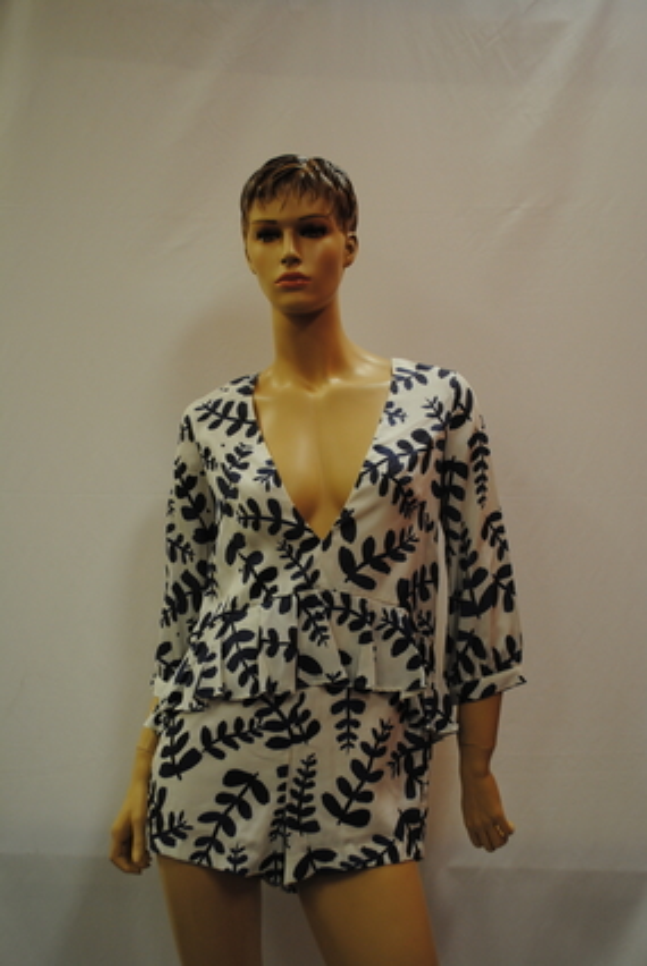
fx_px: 1210
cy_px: 483
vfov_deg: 43.6
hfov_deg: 29.9
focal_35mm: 45
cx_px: 324
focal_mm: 30
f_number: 4.5
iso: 250
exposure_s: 1/30
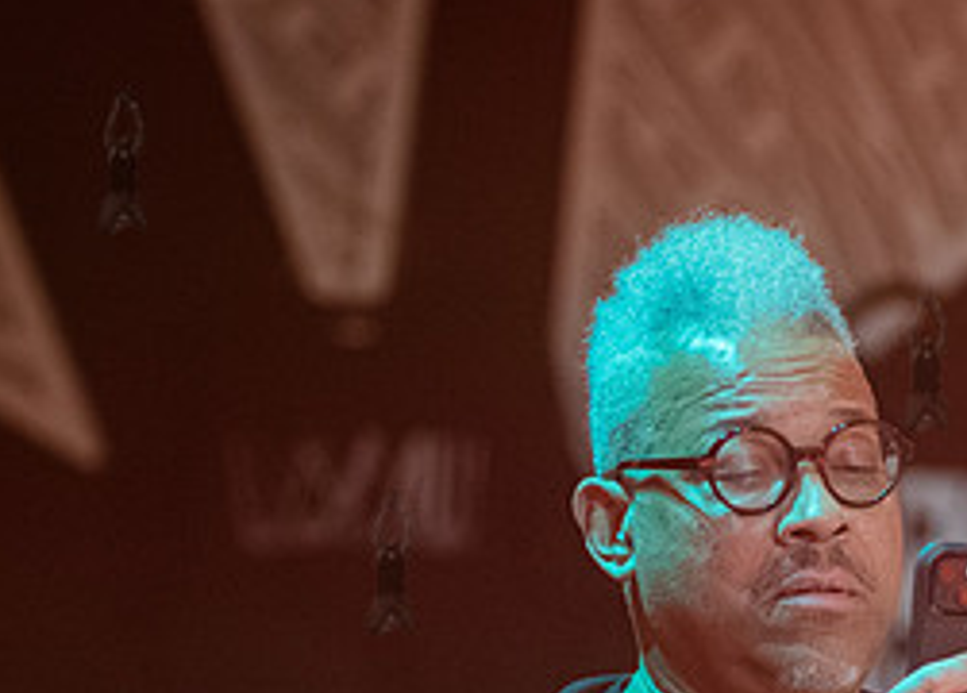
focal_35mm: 415
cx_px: 867
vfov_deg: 3.5
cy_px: 619
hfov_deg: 4.8
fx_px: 11413
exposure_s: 1/160
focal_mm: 145
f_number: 2.8
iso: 8000
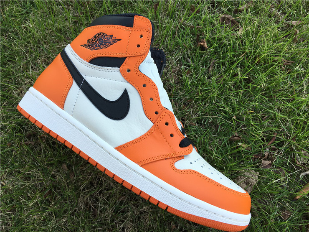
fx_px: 259
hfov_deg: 61.7
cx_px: 154
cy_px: 116
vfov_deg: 48.2
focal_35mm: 29
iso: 25
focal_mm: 4.15
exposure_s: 1/308
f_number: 2.2
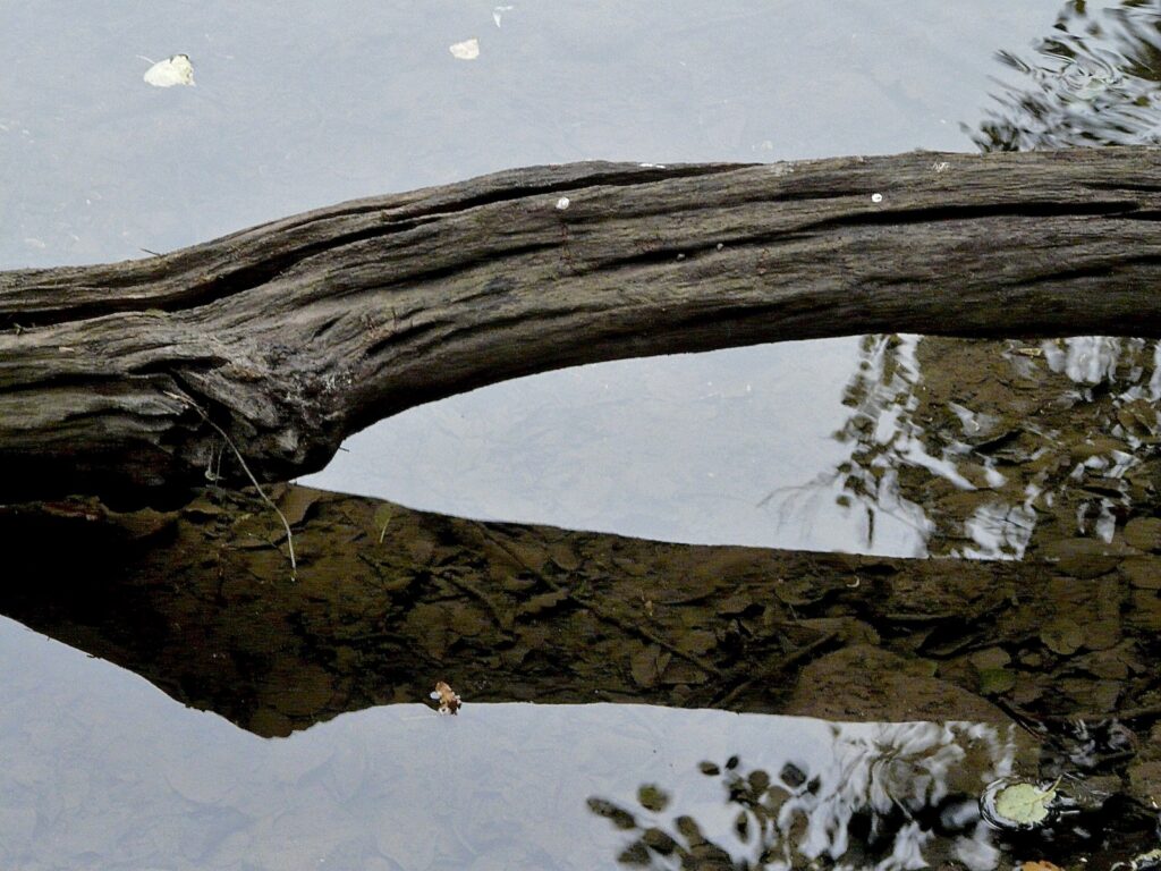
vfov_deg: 12.7
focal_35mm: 117
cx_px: 580
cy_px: 436
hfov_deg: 16.8
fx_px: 3924
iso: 400
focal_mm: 19.2
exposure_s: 1/30
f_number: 3.6
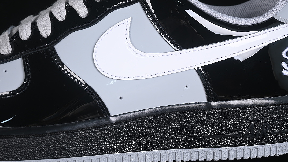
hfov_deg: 26.9
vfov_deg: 15.3
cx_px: 144
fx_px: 603
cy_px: 73
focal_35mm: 79
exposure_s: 1/60
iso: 160
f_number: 7.1
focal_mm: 50
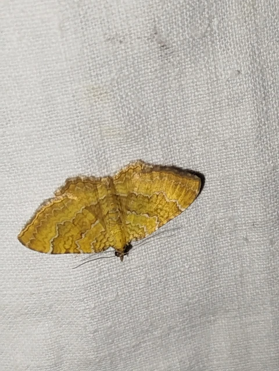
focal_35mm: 91
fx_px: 978
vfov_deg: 21.5
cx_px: 140
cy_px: 186
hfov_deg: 16.2
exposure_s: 1/50
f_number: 1.7
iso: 100
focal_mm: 5.31
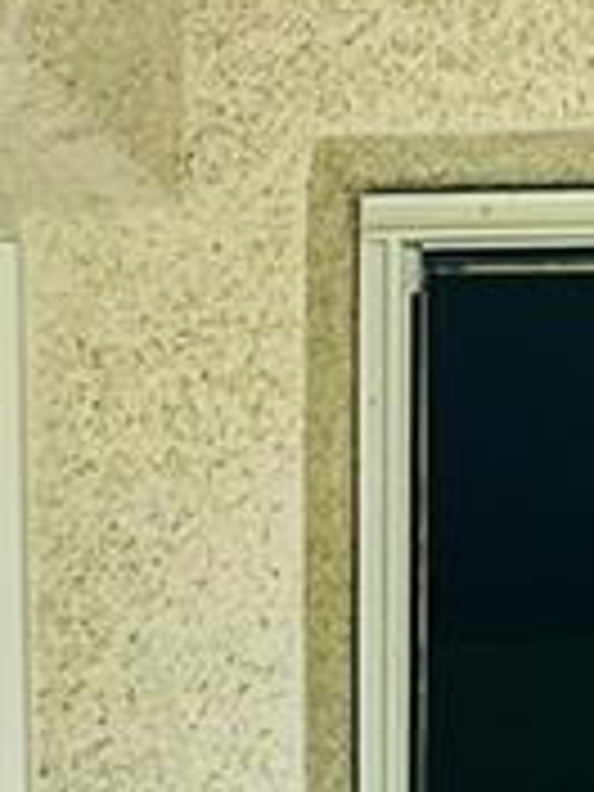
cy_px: 2025
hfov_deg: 9.0
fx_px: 3752
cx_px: 468
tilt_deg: -14.7
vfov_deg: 10.2
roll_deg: -1.3
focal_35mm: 164
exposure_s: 1/535
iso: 80
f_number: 1.78
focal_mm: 6.86
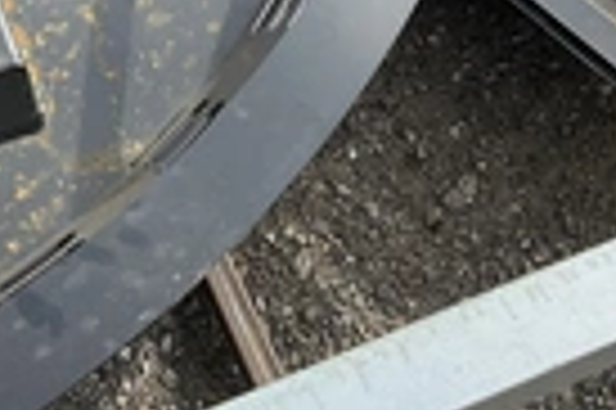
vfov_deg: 14.8
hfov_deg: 23.0
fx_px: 1504
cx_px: 175
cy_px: -135
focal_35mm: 88
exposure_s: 1/650
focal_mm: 3
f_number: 1.8
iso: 25
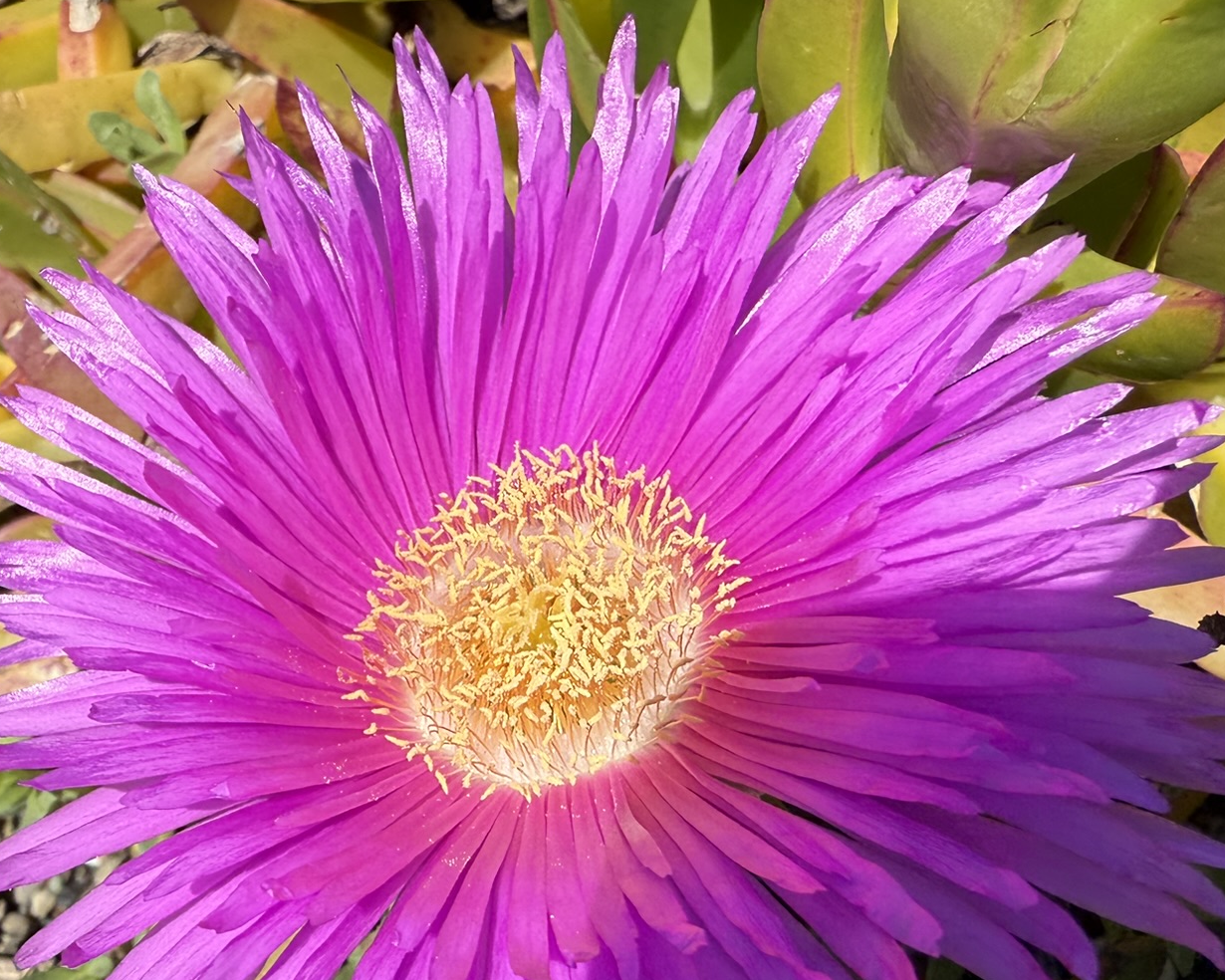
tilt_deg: -65.5
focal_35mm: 39
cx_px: 511
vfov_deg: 37.6
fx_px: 1414
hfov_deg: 46.7
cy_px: 697
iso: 40
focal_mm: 2.22
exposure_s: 1/1779
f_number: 2.2
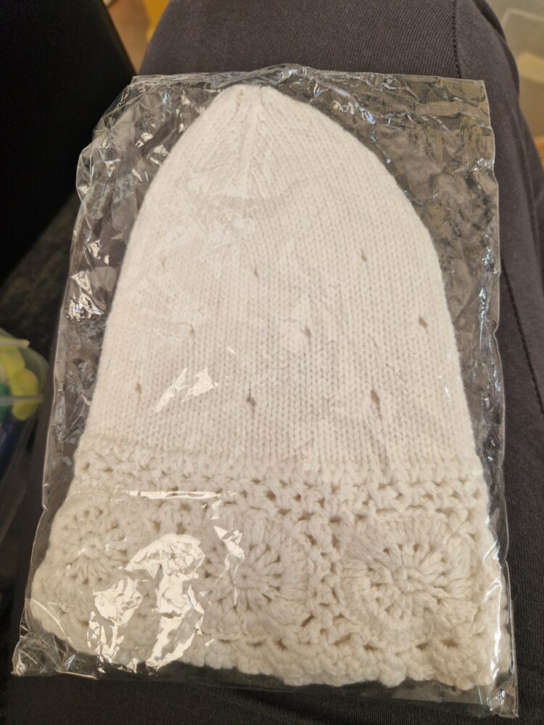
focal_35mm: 23
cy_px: 362
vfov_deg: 73.9
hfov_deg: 58.9
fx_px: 482
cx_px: 272
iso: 64
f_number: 1.8
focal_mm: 5.4
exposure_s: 1/100
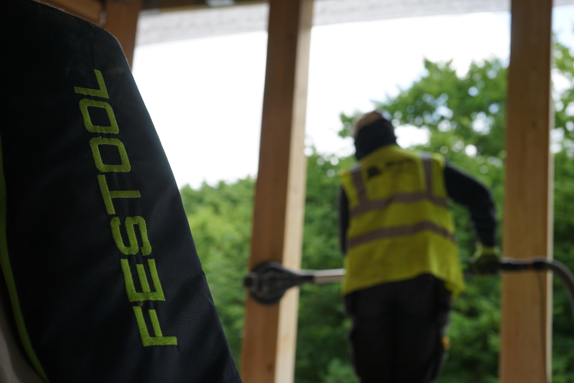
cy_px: 192
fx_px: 702
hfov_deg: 44.5
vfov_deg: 30.5
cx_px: 287
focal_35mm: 44
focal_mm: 44
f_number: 5.6
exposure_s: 1/80
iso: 100
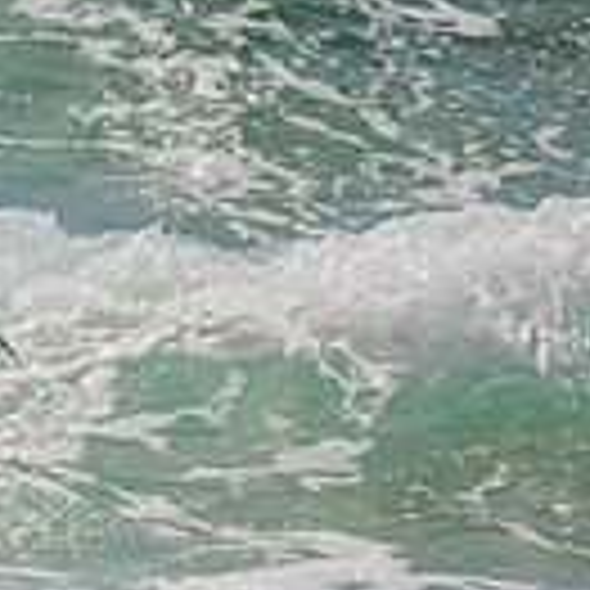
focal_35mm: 2303
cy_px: 379
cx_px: -679
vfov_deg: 0.8
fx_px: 44409
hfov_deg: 0.8
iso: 160
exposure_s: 1/500
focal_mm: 500
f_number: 5.6
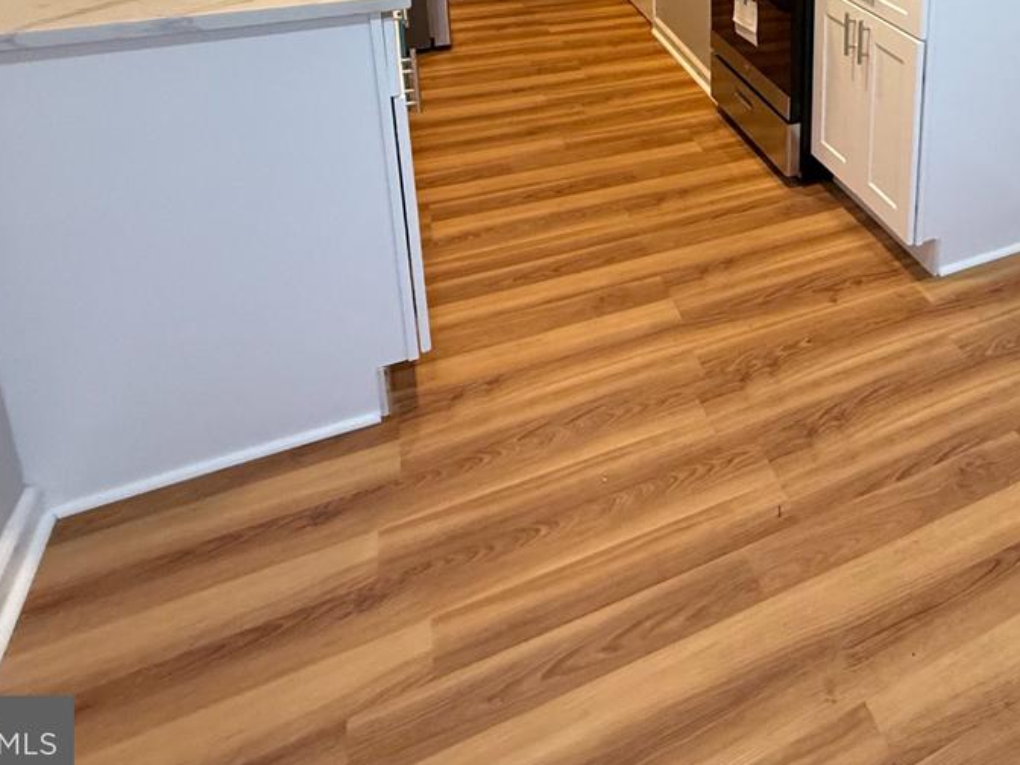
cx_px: 900
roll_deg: -2.1
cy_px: -36
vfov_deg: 39.8
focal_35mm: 30
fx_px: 884
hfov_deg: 53.2
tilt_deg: -14.1
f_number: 2.2
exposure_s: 1/120
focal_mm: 2.22
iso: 320
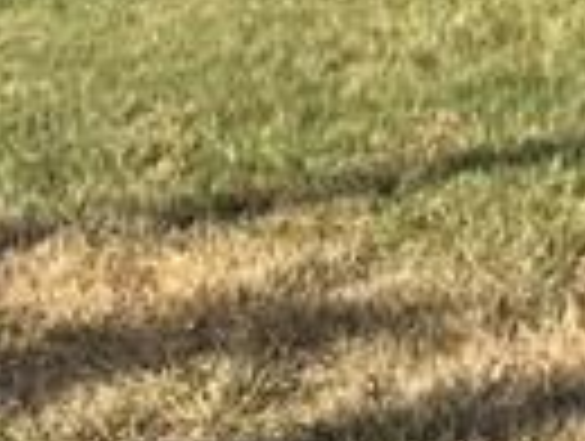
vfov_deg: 5.7
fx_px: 3860
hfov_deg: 7.4
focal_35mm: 228
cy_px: -1256
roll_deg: -0.1
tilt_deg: +1.9
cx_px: 1886
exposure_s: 1/712
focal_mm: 4.15
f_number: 2.2
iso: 25
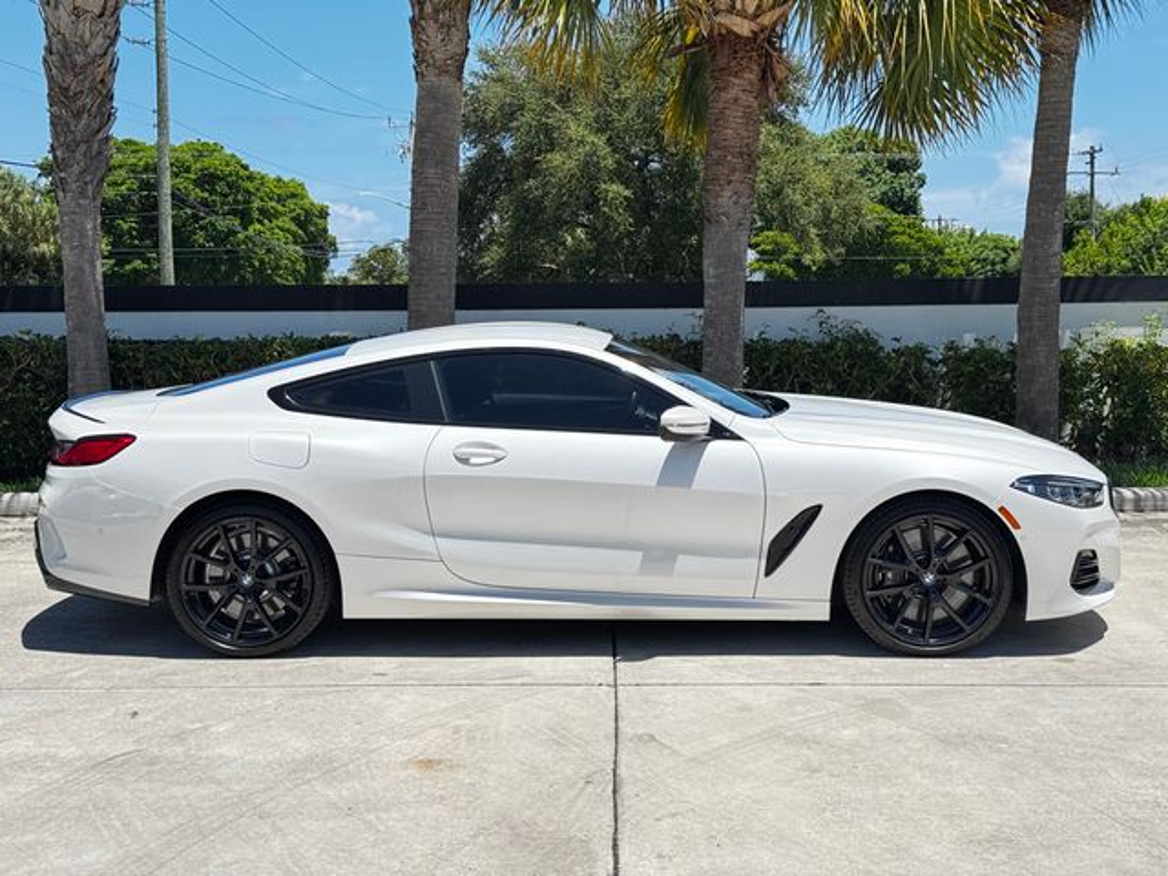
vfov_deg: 30.3
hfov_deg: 39.7
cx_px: 584
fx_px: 1620
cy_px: 438
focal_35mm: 48
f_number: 1.78
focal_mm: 6.76
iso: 64
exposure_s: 1/1339
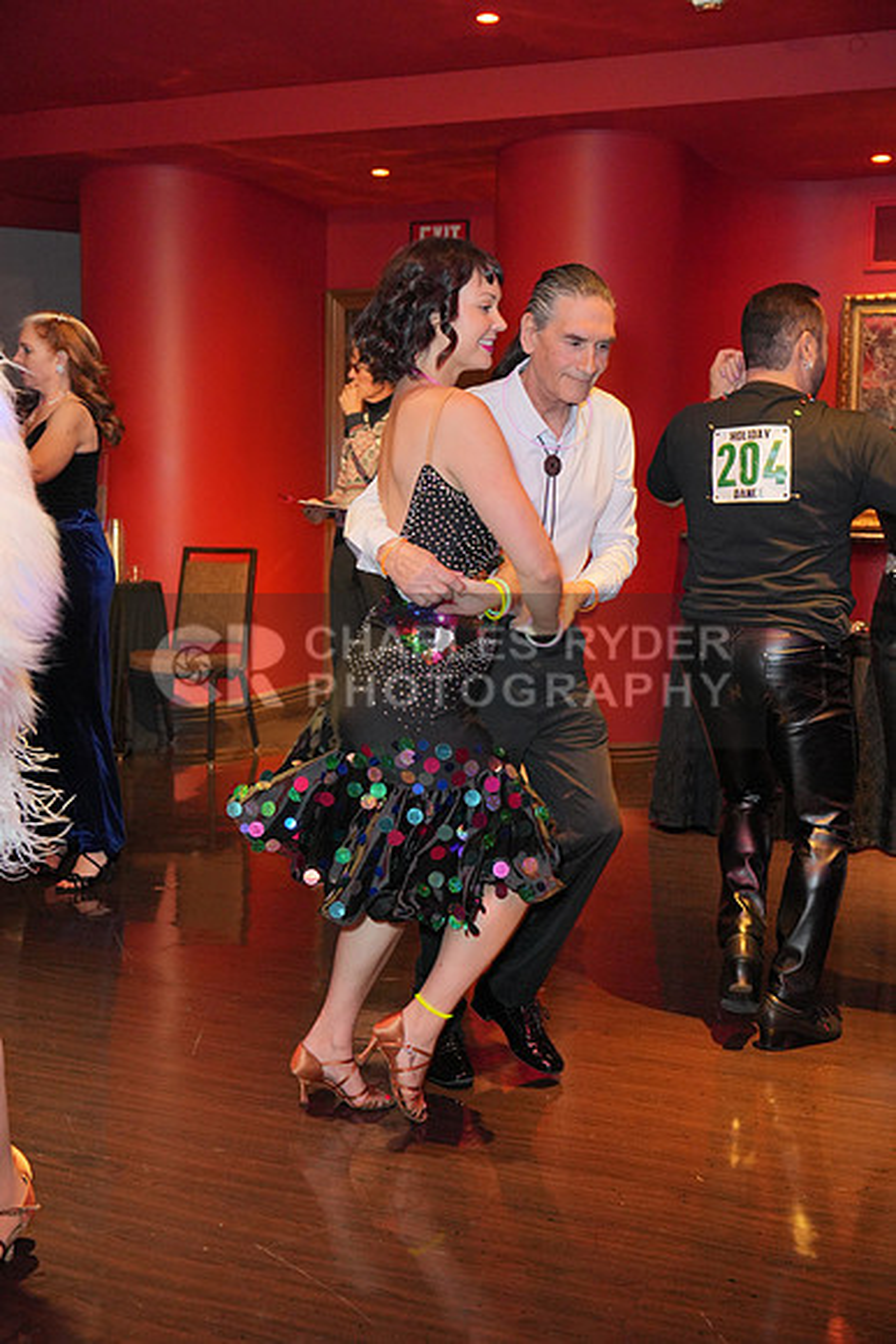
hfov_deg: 32.6
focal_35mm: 41
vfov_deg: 47.4
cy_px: 672
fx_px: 1530
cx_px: 448
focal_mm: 41
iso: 4000
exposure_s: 1/125
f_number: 4
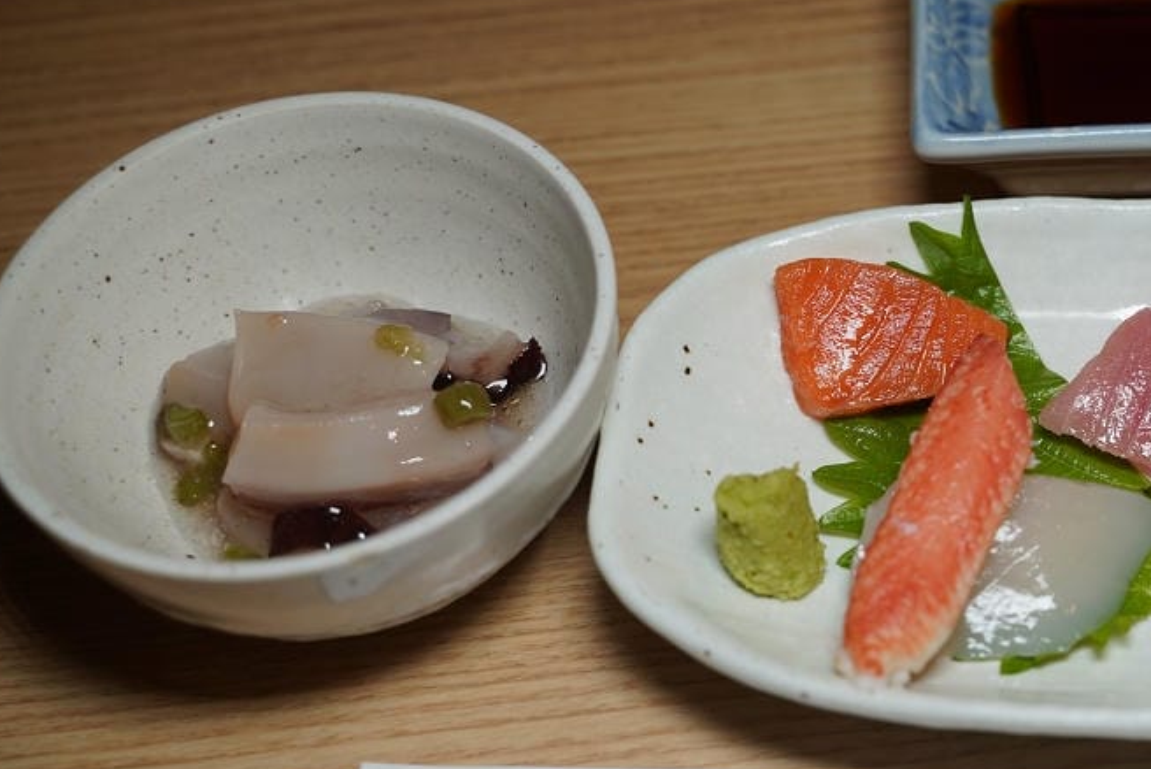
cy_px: 455
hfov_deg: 30.3
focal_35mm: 64
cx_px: 998
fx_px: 2047
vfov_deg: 21.2
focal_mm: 35
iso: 125
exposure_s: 1/60
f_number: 4
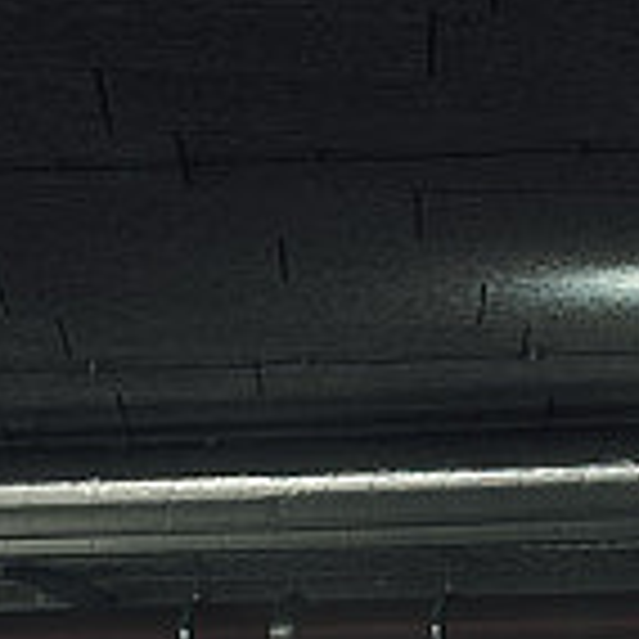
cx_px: 1130
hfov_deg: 5.1
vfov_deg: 5.1
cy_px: 1426
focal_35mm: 336
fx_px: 7017
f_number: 13
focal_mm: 35
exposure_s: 1/8
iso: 100
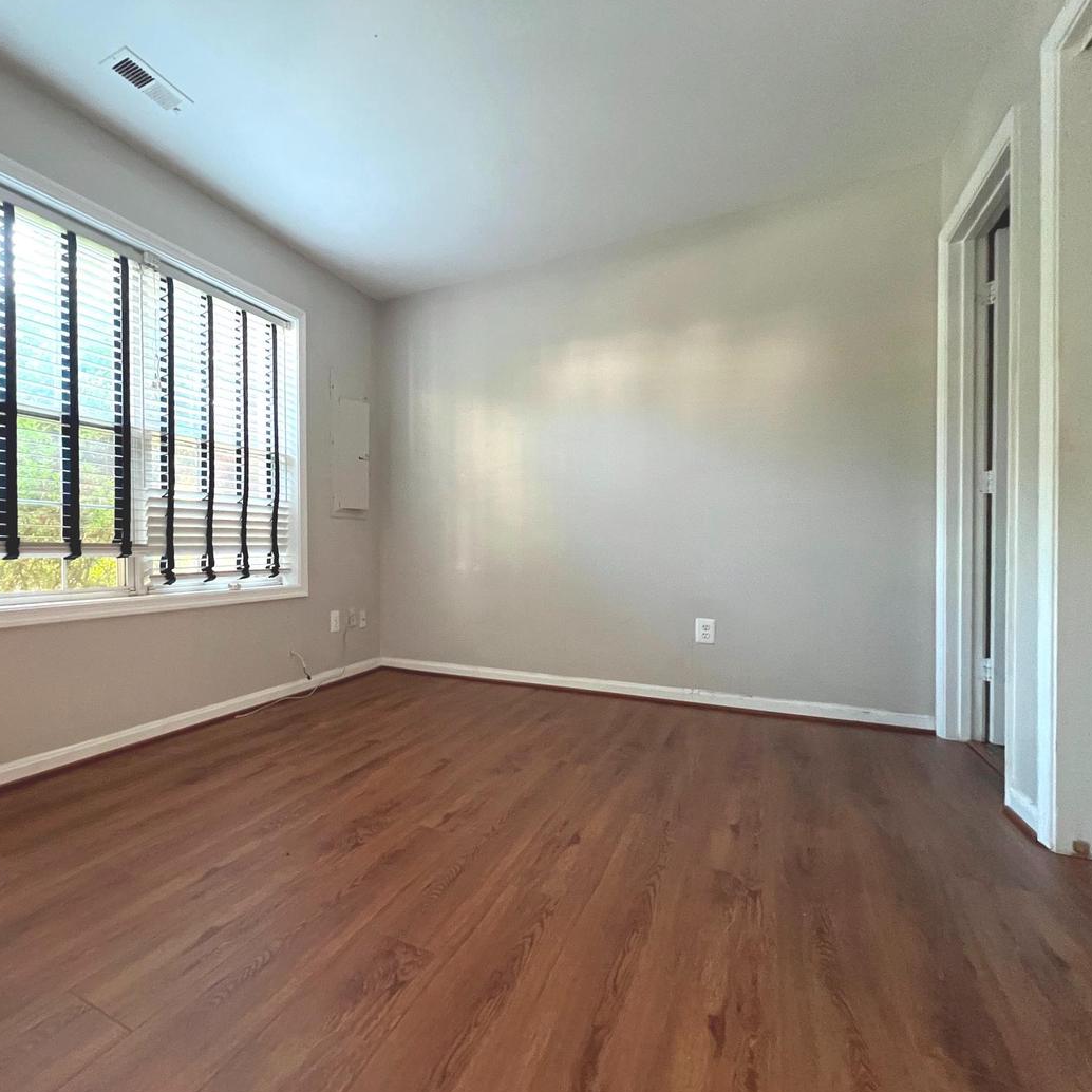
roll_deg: +0.4
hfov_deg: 85.2
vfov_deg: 87.4
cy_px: 562
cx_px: 389
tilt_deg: -1.9
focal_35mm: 16
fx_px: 571
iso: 640
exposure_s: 1/60
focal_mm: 1.57
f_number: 1.8
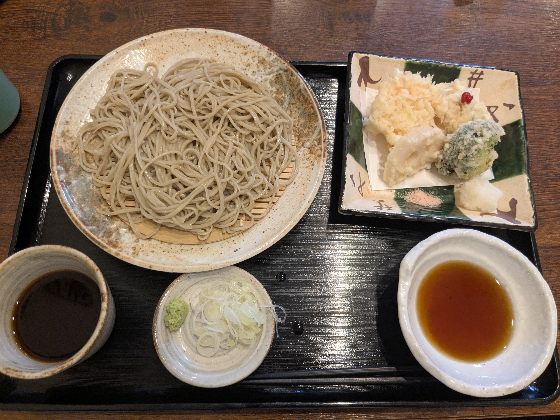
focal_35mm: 27
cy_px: 210
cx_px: 280
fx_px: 437
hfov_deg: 65.3
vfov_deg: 51.4
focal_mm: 4.38
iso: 214
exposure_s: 1/60
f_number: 1.73
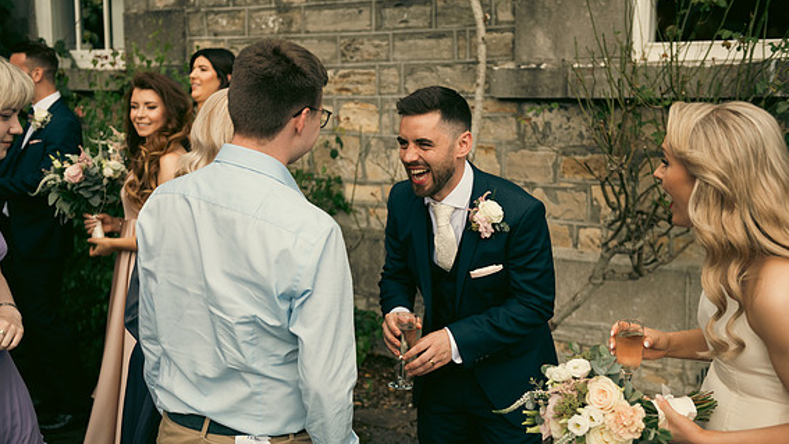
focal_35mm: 45
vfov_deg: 26.5
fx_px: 941
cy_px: 228
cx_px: 398
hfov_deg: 45.5
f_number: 3.5
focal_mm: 42
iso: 100
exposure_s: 1/1000
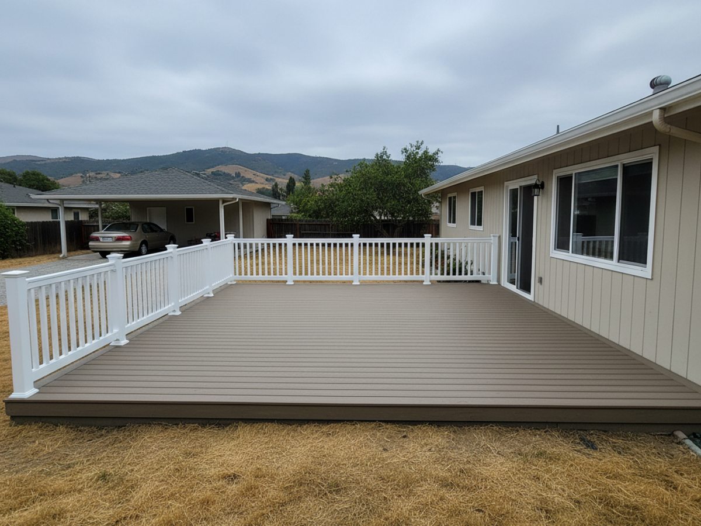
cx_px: 350
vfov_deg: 58.9
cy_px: 263
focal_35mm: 23
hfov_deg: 73.9
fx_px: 466
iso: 802
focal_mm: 6.4
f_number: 1.8
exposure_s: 1/258
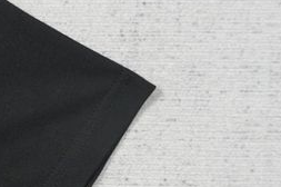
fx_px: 592
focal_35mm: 76
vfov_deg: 17.7
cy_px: 160
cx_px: -13
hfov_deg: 25.1
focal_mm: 16
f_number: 10
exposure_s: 1/100
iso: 1600
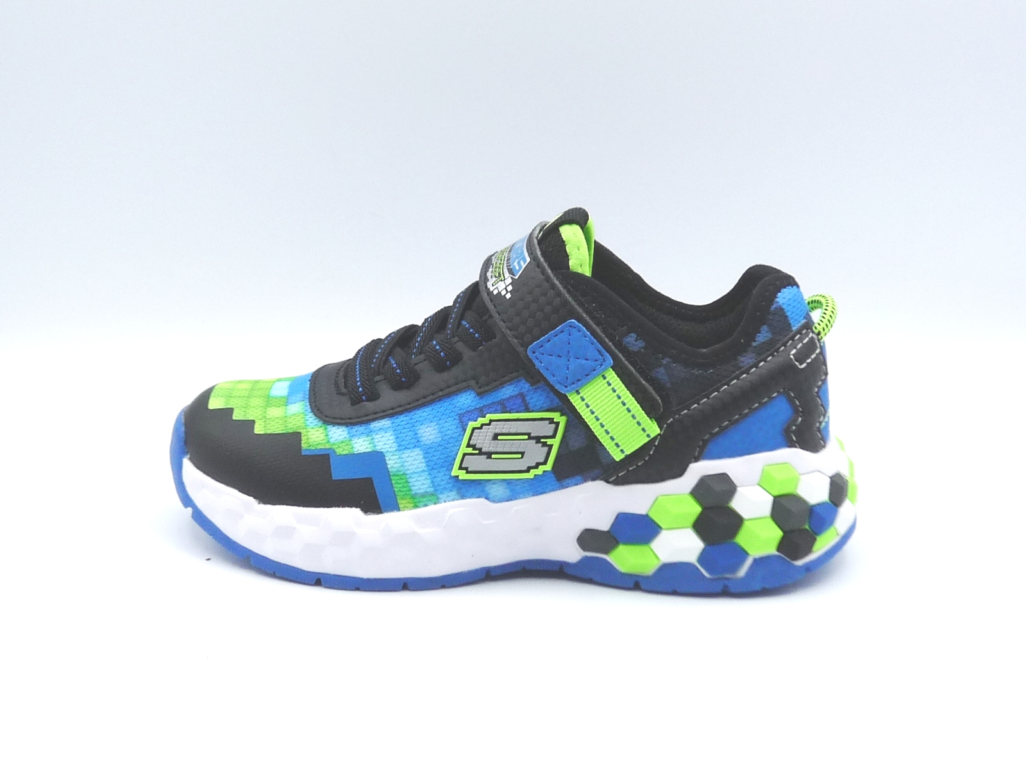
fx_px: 1423
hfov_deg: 39.7
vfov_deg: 30.3
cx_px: 513
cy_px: 384
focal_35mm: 48
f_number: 4.5
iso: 100
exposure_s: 1/200
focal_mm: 4.8
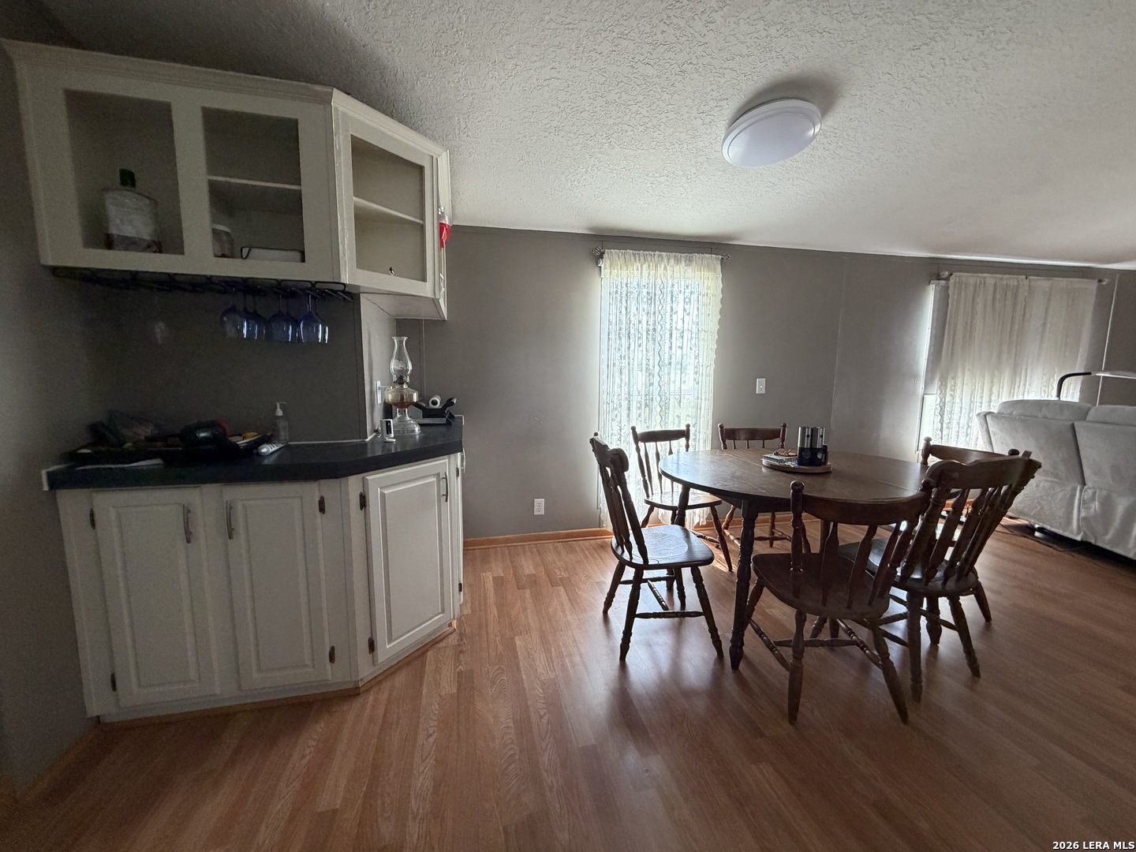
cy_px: 426
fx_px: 459
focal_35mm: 14
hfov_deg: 102.1
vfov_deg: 85.7
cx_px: 568
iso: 320
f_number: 2.2
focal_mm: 2.22
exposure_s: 1/75
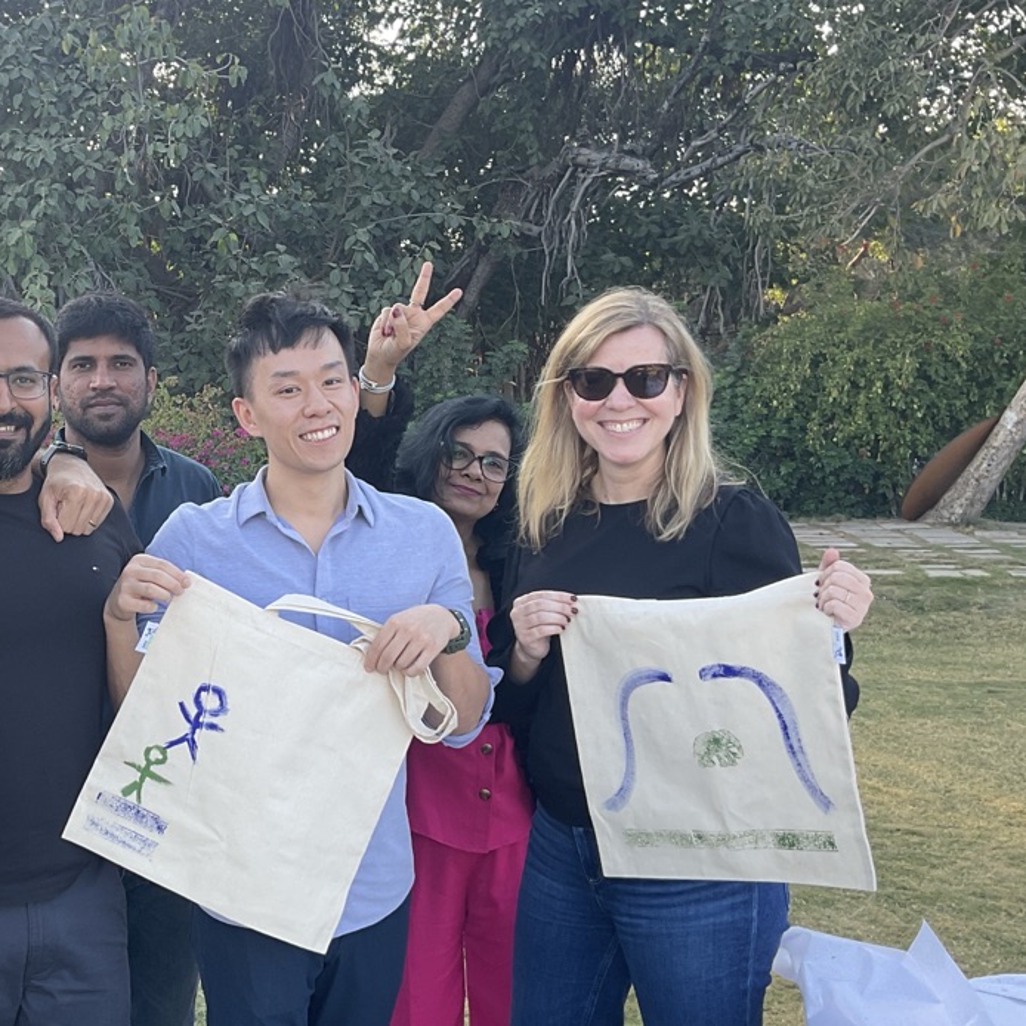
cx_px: 129
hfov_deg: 33.7
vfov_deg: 35.4
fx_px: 1610
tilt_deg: -1.7
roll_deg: +1.8
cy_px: 508
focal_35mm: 48
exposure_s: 1/157
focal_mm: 3
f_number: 1.8
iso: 16
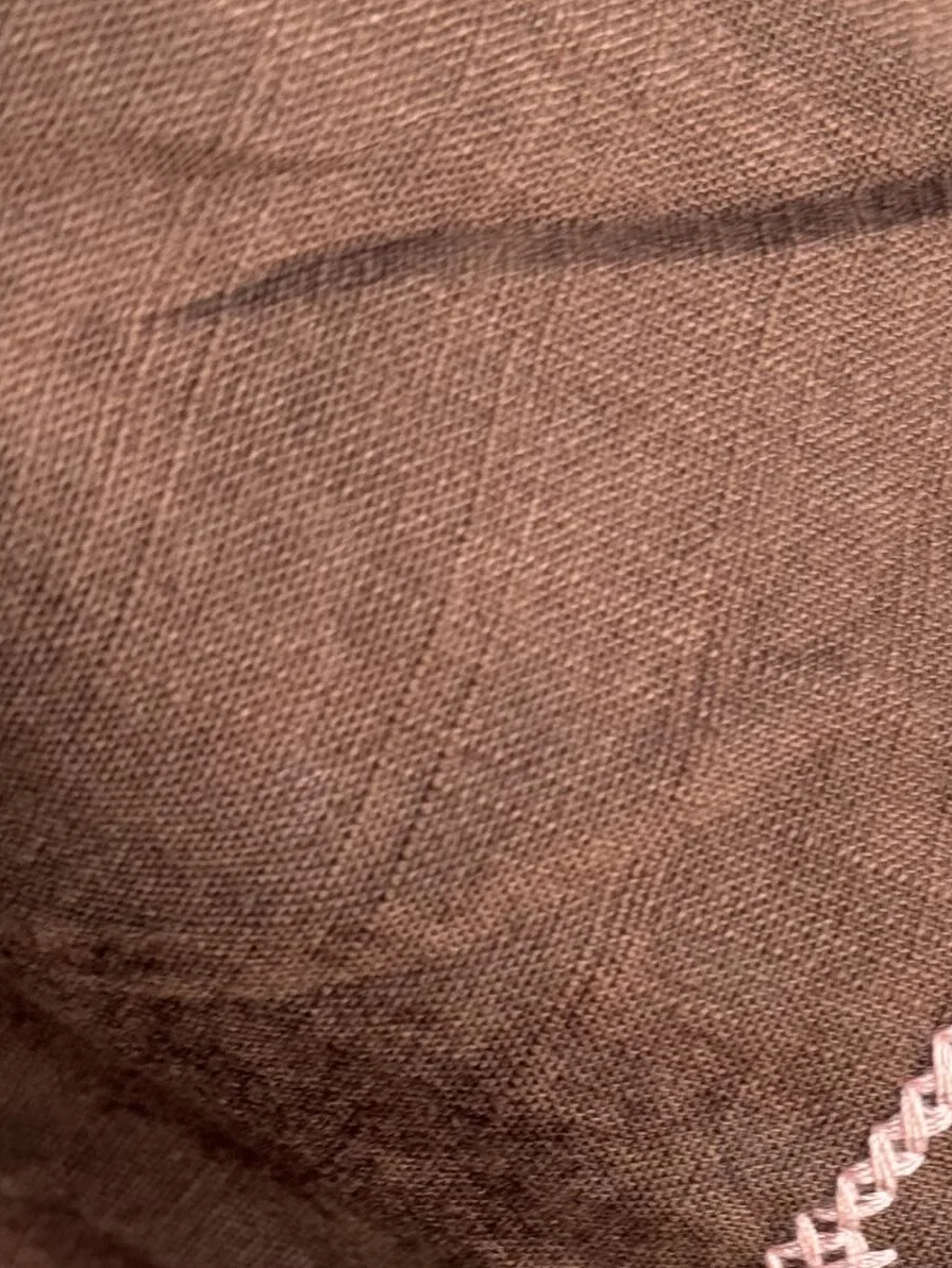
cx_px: 909
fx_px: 3776
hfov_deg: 14.2
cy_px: 1021
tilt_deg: -47.7
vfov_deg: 18.9
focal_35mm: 103
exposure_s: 1/121
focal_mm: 6.76
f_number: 1.78
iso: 64
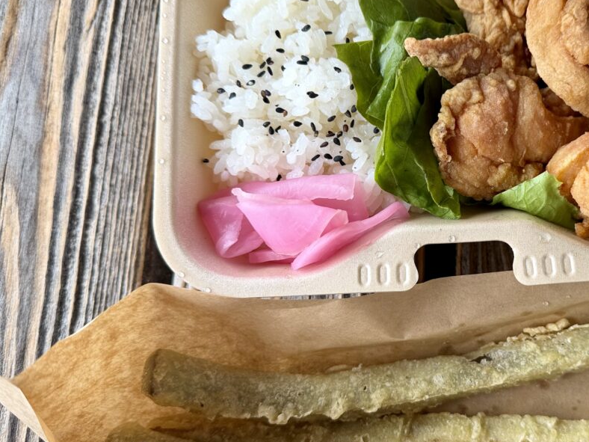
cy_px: 232
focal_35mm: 39
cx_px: 442
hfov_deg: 46.2
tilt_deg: -76.4
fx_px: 664
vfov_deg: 36.8
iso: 64
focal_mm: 6.76
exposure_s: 1/155
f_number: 1.78
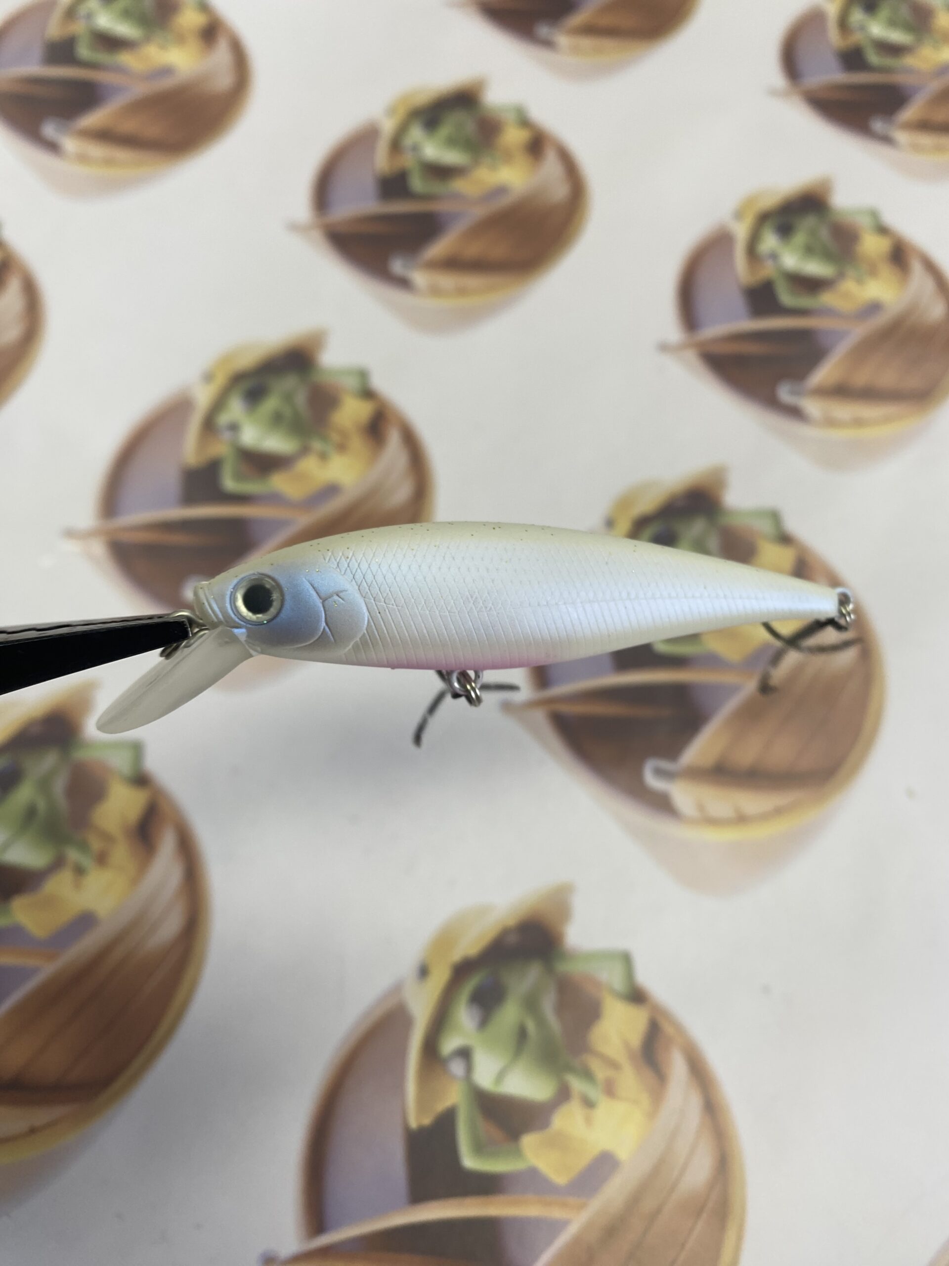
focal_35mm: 25
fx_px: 914
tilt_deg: -64.2
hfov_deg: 54.9
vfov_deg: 69.4
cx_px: 474
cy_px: 633
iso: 80
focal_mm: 4.25
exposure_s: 1/120
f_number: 1.8
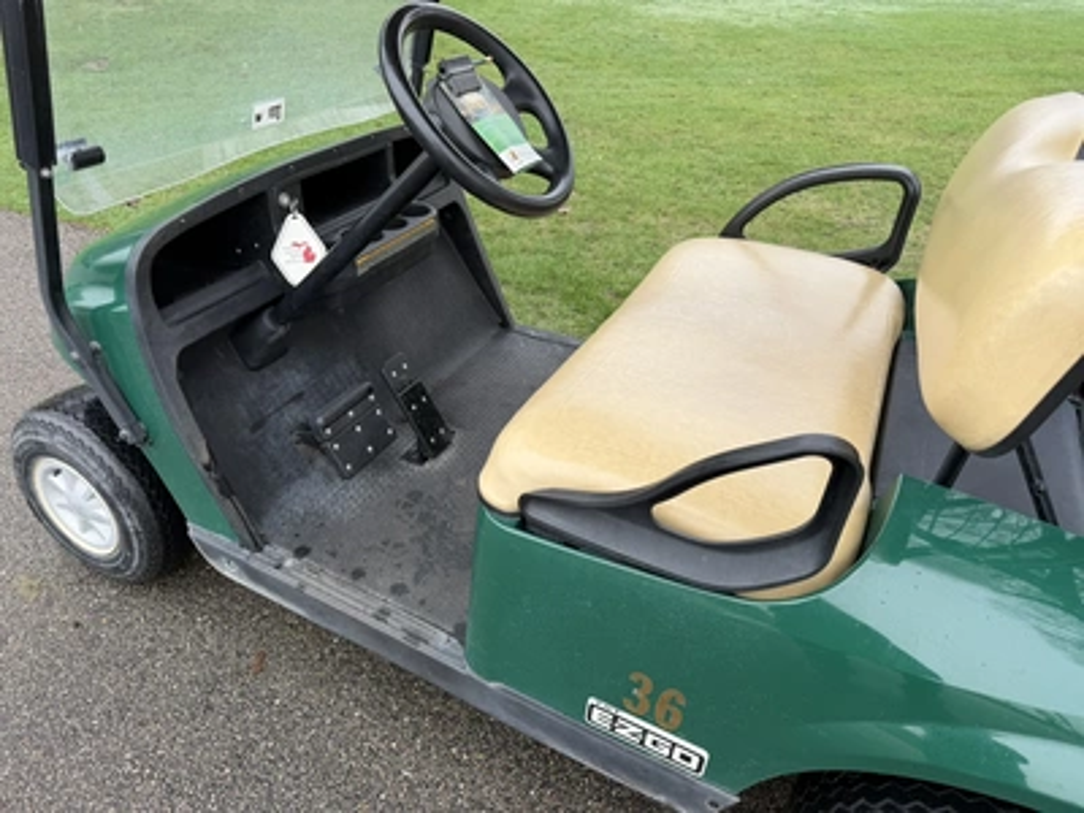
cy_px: 406
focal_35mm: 24
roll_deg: -2.6
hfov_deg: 71.6
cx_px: 542
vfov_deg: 56.8
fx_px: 752
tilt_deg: -33.3
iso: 80
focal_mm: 6.76
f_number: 1.78
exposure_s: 1/494
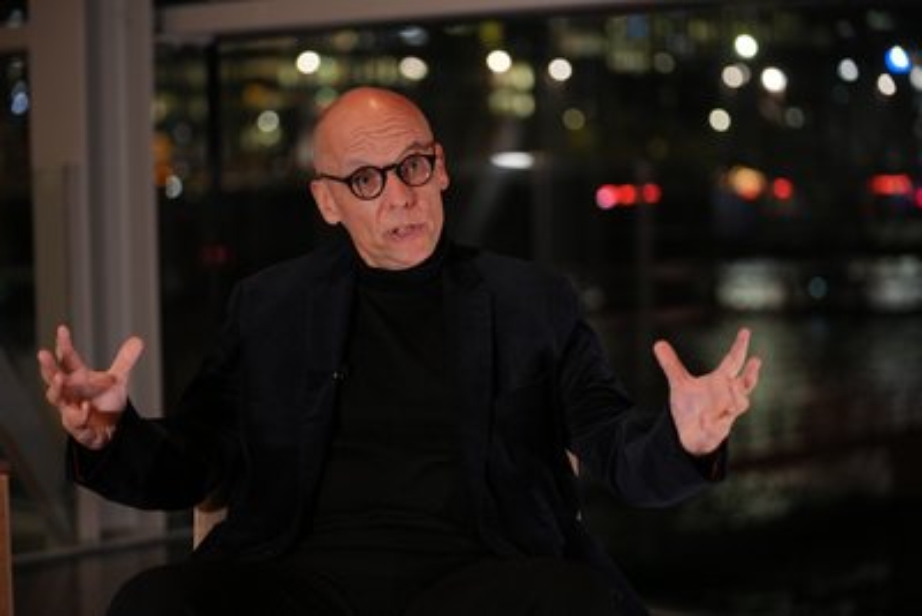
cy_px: 308
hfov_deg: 24.5
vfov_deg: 16.5
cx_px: 461
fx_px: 2126
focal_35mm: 83
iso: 1000
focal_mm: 83
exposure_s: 1/50
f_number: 2.8
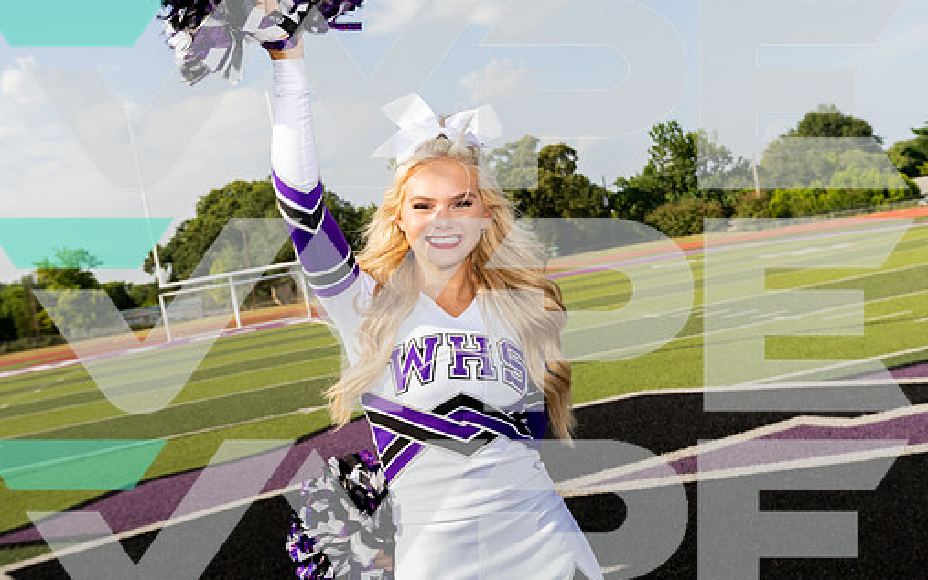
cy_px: 316
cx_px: 448
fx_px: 1062
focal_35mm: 42
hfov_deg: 47.2
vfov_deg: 30.5
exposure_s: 1/250
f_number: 6.3
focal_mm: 36
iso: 100
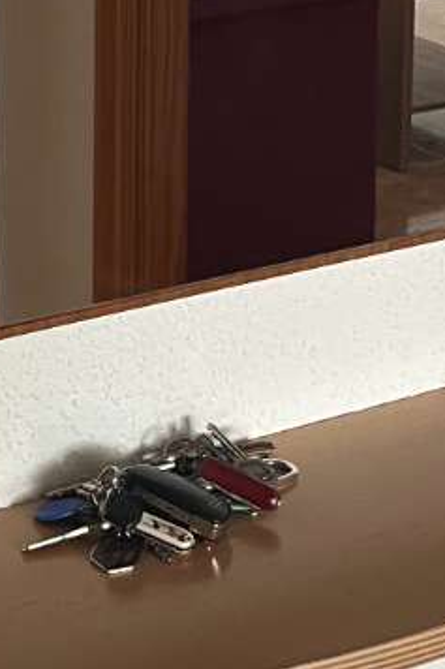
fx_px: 2116
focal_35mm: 114
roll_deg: +0.6
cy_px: -175
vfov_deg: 17.0
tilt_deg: -5.7
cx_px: -78
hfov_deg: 11.8
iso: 125
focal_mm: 5.1
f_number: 1.6
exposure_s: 1/77
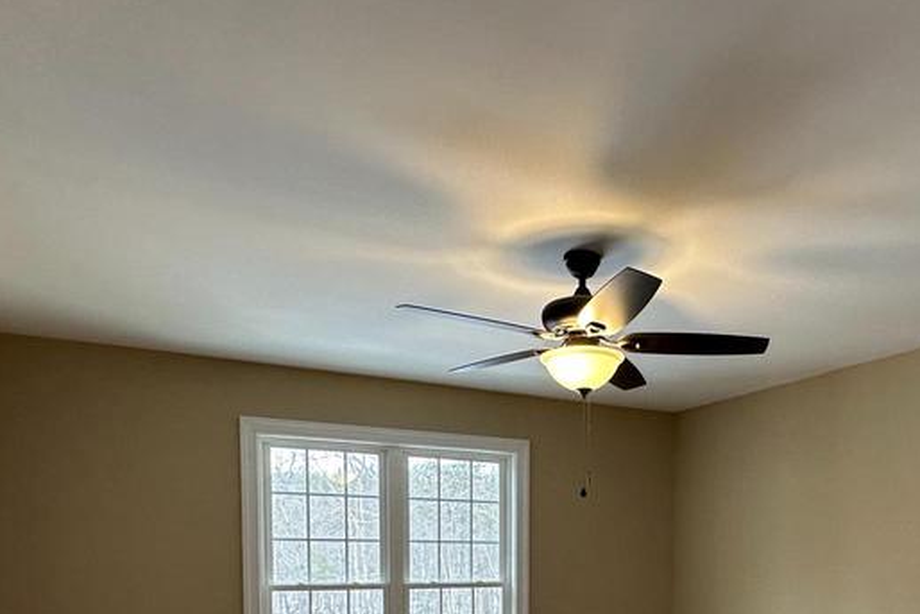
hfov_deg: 62.1
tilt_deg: -4.7
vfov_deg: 40.3
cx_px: 614
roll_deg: -0.1
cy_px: 593
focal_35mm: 29
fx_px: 741
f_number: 2.2
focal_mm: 2.22
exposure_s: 1/120
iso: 200
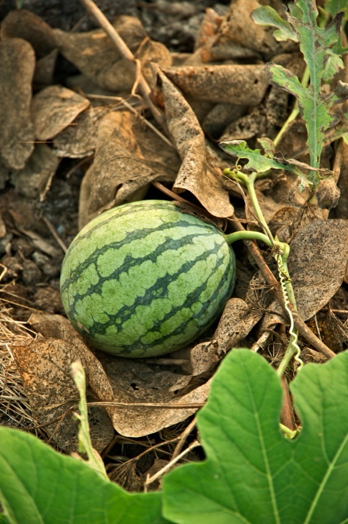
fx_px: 1744
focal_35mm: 120
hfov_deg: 11.4
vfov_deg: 17.1
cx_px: 174
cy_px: 262
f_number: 5.6
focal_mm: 120
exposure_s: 1/60
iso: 640
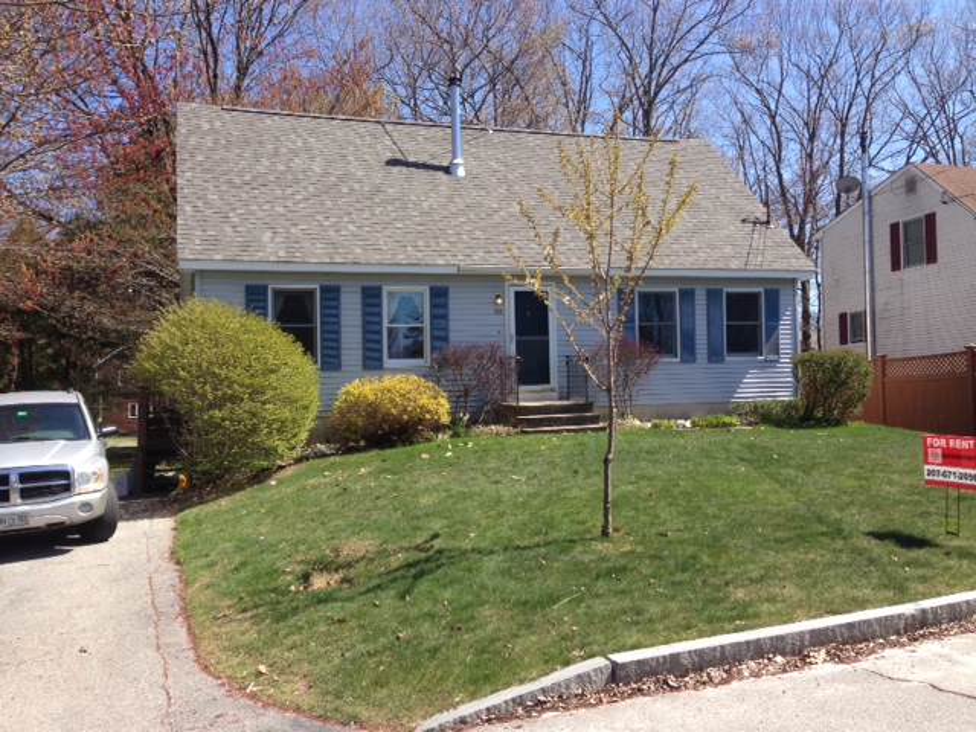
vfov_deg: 42.9
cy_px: 366
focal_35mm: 33
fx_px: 930
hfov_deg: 55.4
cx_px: 488
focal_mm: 4.13
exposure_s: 1/809
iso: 50
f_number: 2.4
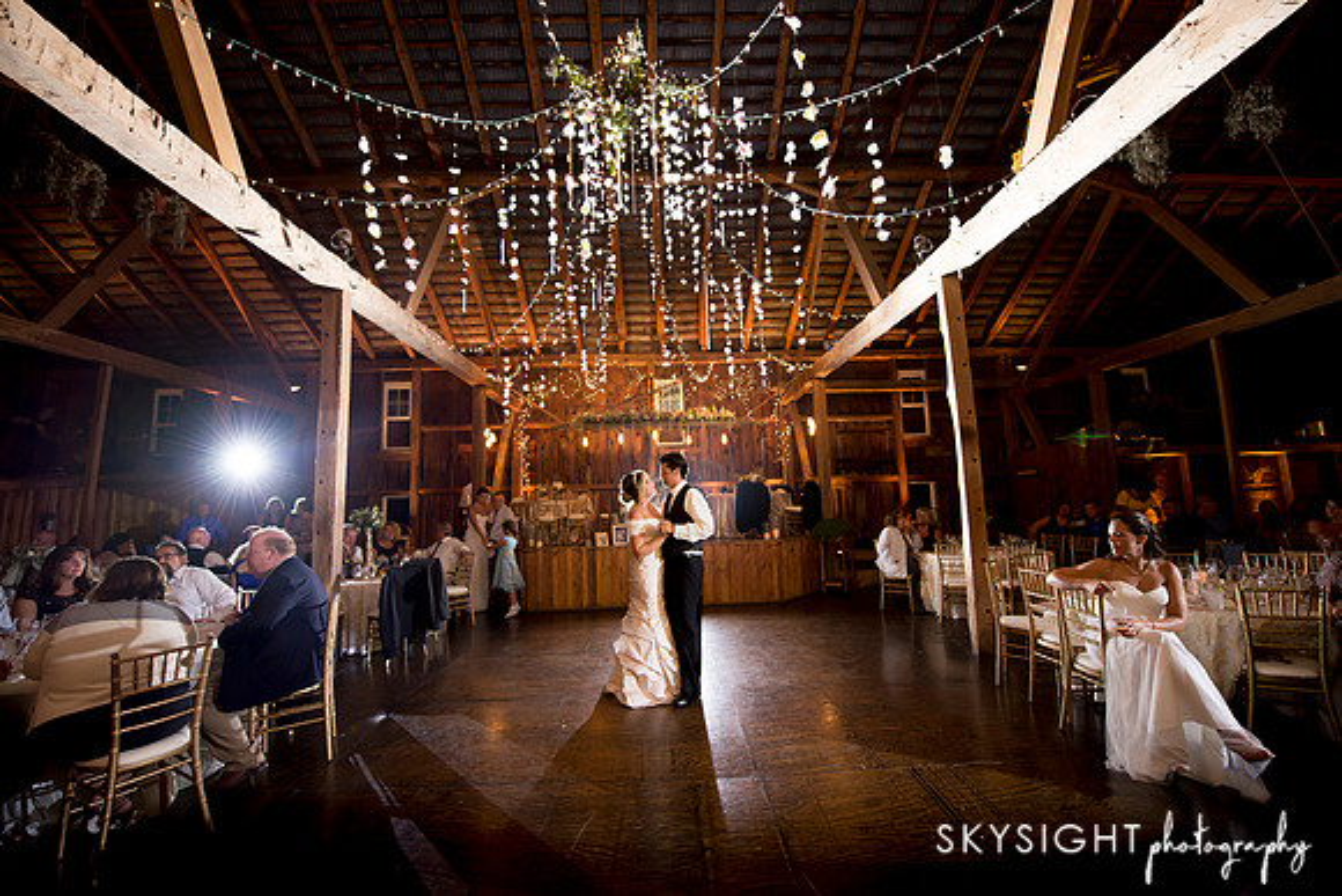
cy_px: 448
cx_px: 671
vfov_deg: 81.2
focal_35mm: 14
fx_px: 522
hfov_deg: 104.2
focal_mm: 14
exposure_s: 1/250
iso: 2000
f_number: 2.8
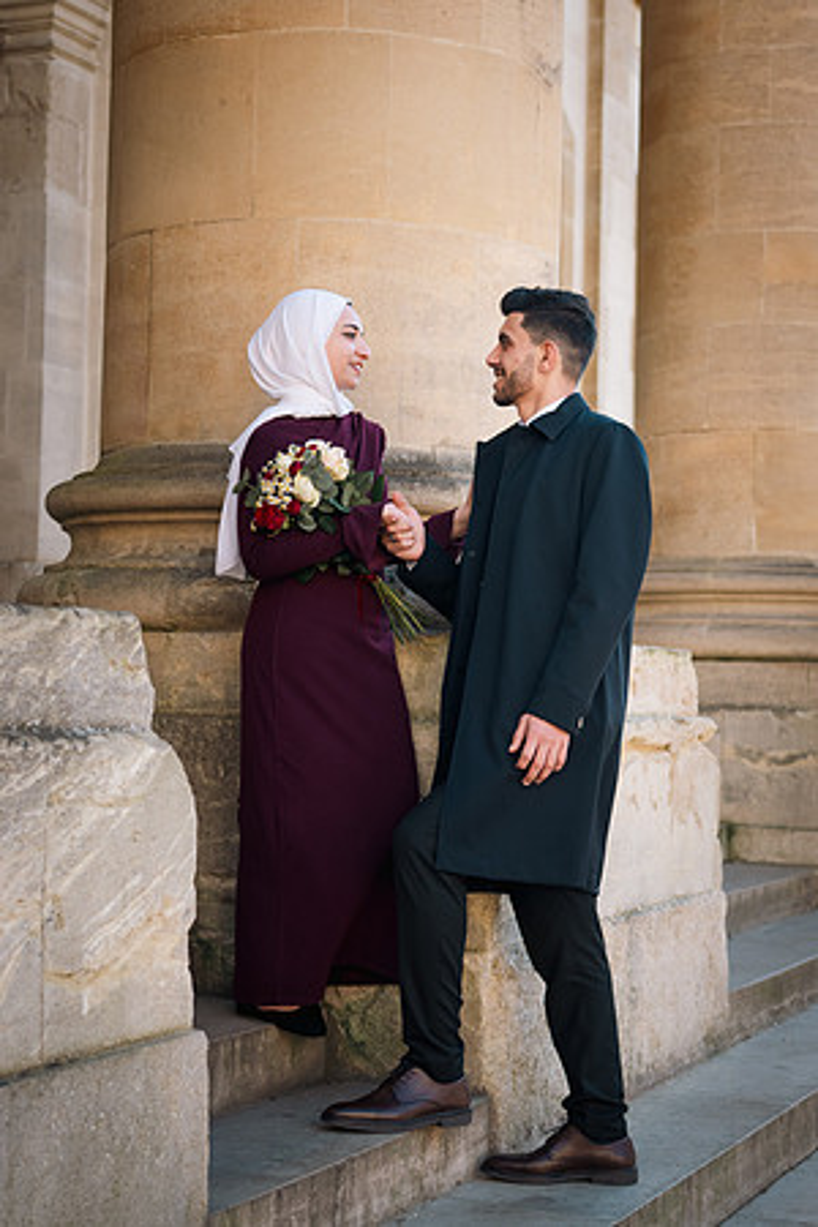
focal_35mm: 60
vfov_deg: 33.4
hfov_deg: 22.6
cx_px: 409
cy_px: 614
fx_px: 2045
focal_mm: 40
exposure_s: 1/640
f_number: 2.8
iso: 200
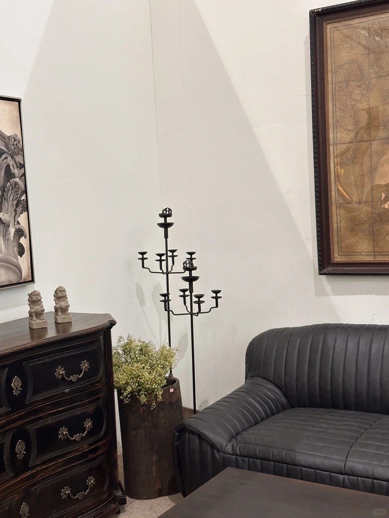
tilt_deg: -4.8
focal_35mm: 48
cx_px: 194
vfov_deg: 39.7
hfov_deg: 30.3
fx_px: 719
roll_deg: +2.0
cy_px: 259
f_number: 1.78
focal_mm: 6.86
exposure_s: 1/50
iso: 125
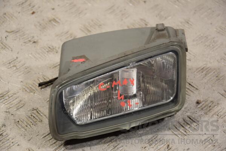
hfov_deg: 18.2
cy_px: 76
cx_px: 113
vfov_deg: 12.2
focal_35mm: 112
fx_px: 706
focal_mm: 75
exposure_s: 1/100
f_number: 5.3
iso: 400
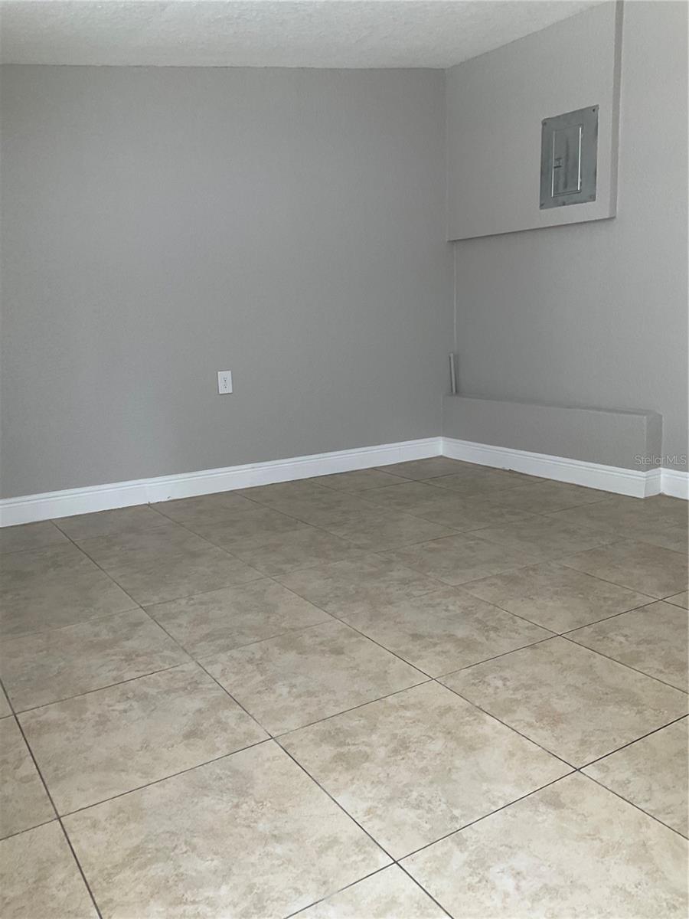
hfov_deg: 48.2
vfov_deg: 61.7
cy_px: 460
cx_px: 344
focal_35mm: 29
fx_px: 770
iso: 40
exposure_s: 1/120
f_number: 1.8
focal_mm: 3
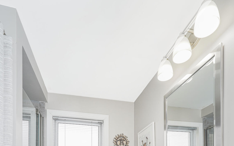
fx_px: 159
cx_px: 118
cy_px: 177
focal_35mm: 25
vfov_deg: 37.0
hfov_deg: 72.5
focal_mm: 16
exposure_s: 1/40
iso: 50
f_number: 4.5
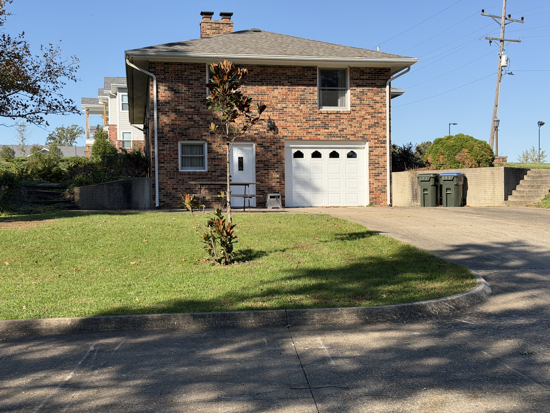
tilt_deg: +0.5
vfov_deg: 30.3
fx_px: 763
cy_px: 206
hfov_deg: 39.7
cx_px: 275
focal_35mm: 48
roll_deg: +0.9
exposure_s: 1/3704
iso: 64
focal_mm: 6.76
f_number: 1.78
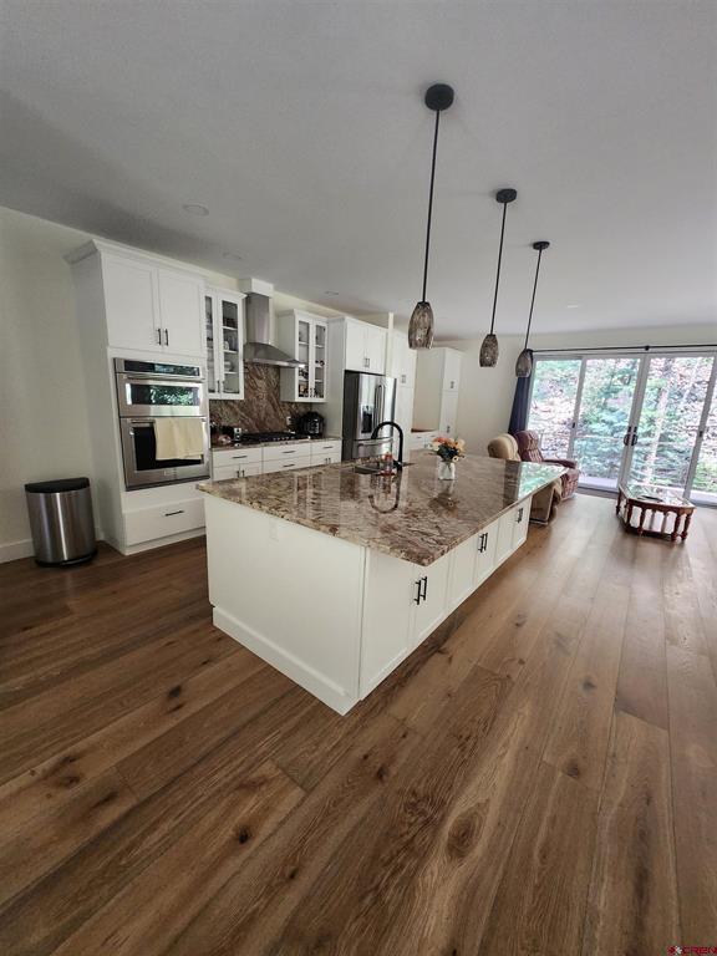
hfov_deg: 89.9
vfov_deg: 106.2
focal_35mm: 13
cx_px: 358
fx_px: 359
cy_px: 478
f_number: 2.2
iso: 200
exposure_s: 1/60
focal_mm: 1.74
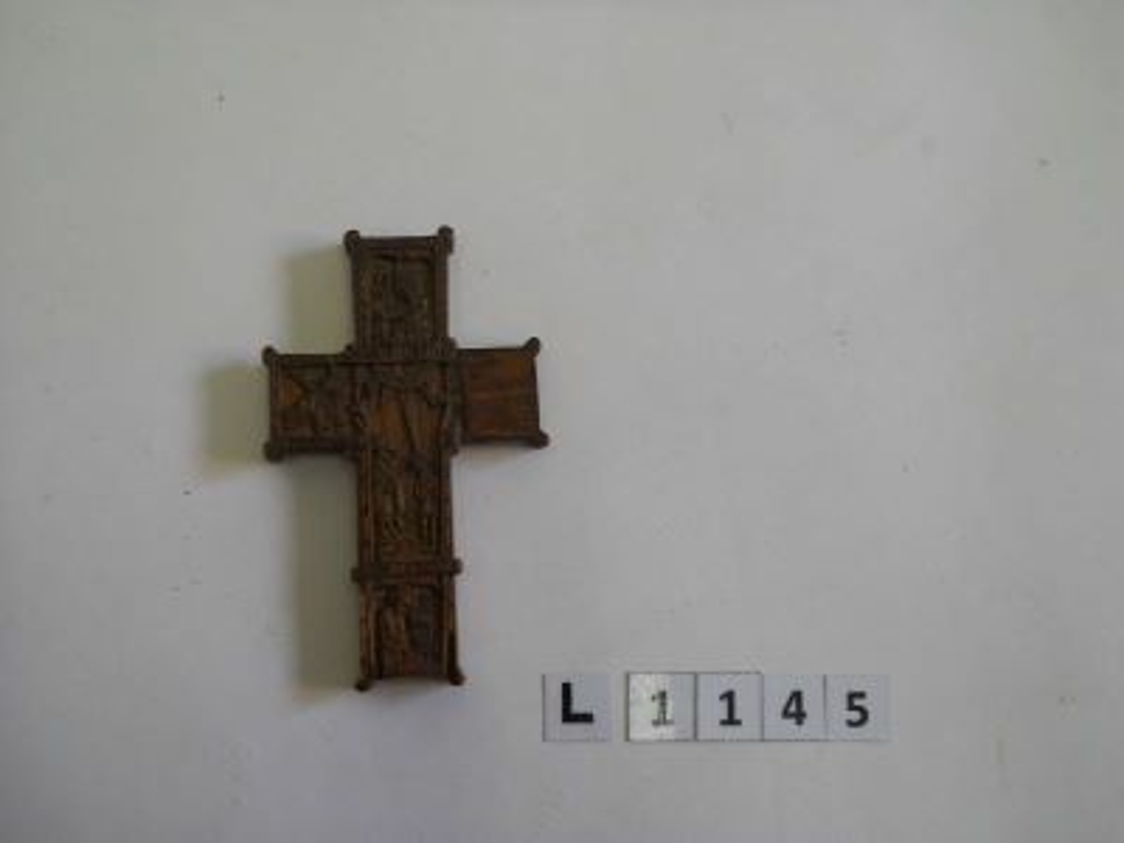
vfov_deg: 35.1
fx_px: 1331
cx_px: 562
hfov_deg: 45.8
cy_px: 422
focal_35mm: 41
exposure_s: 1/40
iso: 80
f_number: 3.1
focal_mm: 6.72
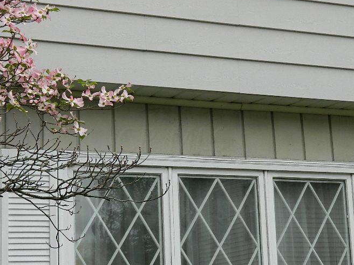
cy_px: 139
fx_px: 910
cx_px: 172
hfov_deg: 22.0
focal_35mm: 89
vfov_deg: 16.6
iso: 100
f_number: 3.8
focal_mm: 10.2
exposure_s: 1/400
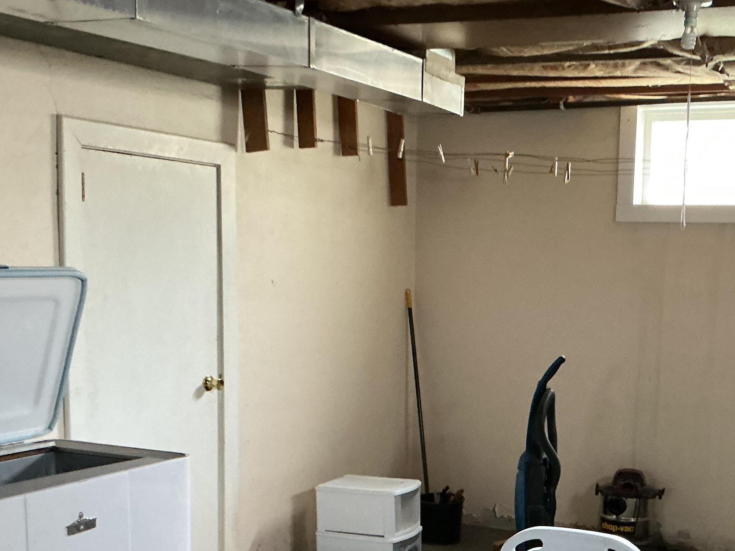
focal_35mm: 52
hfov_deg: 36.0
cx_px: 554
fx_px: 1104
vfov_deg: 27.6
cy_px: 416
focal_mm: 3
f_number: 1.8
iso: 250
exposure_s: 1/30
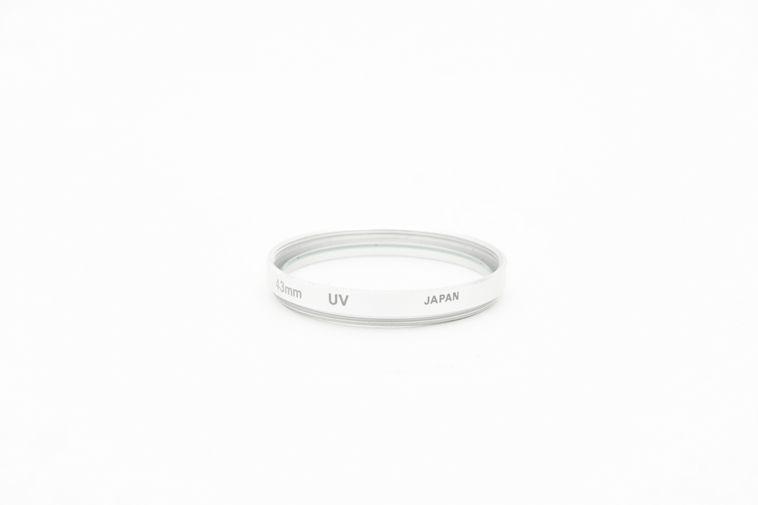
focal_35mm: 112
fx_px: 2358
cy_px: 252
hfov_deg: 18.3
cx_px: 379
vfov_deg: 12.2
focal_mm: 75
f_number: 8
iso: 1000
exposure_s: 1/100
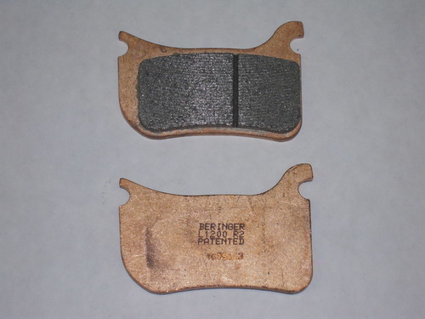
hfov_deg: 18.7
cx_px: 212
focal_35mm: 105
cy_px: 160
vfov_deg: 14.1
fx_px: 1289
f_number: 5.6
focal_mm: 18.8
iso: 200
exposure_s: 1/60
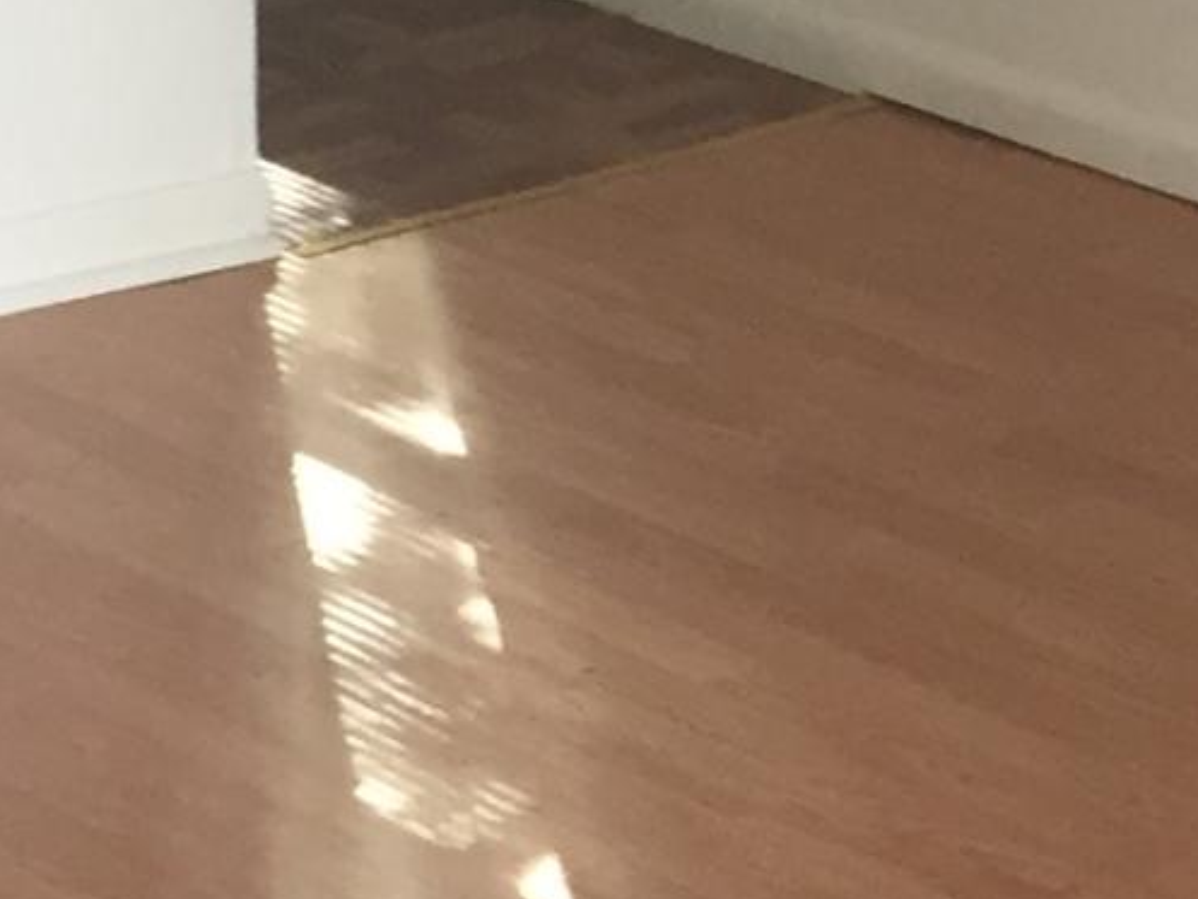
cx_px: 911
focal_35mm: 175
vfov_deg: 8.5
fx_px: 6058
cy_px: 463
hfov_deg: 11.3
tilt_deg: -20.1
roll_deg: -1.3
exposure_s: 1/30
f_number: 2.2
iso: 64
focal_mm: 4.15
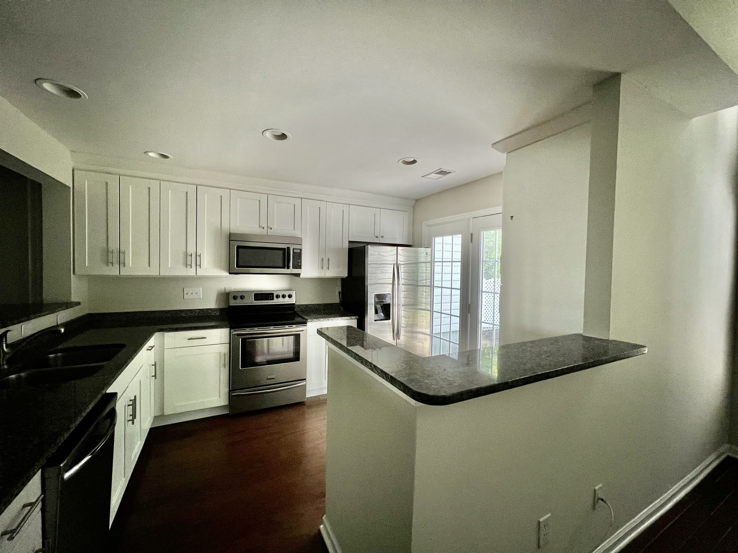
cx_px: 369
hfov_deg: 106.2
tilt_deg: -2.7
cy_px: 276
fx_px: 277
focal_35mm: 13
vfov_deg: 89.9
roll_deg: -0.9
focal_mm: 1.57
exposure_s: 1/60
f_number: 1.8
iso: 500
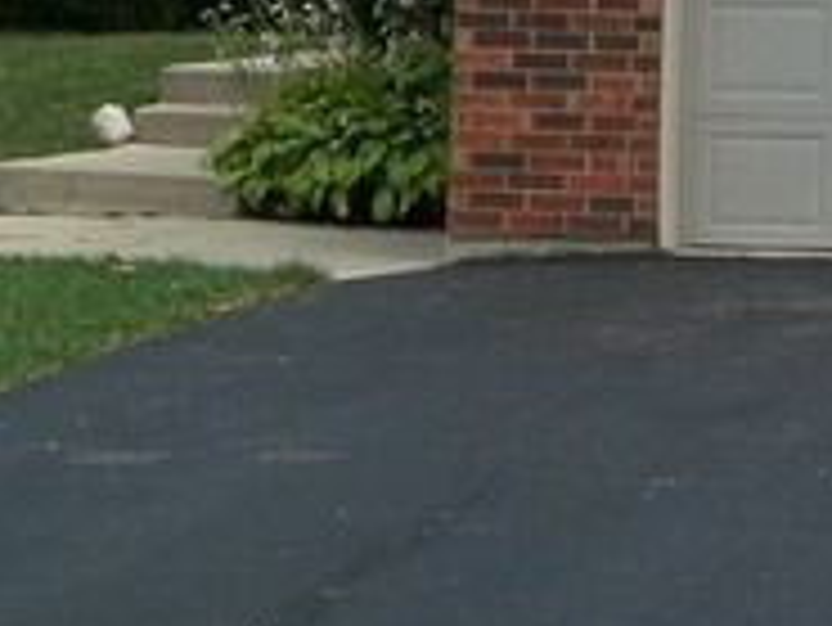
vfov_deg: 10.6
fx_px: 3247
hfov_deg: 13.6
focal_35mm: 135
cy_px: -329
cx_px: 1286
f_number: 3.9
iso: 50
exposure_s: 1/320
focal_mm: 6.4
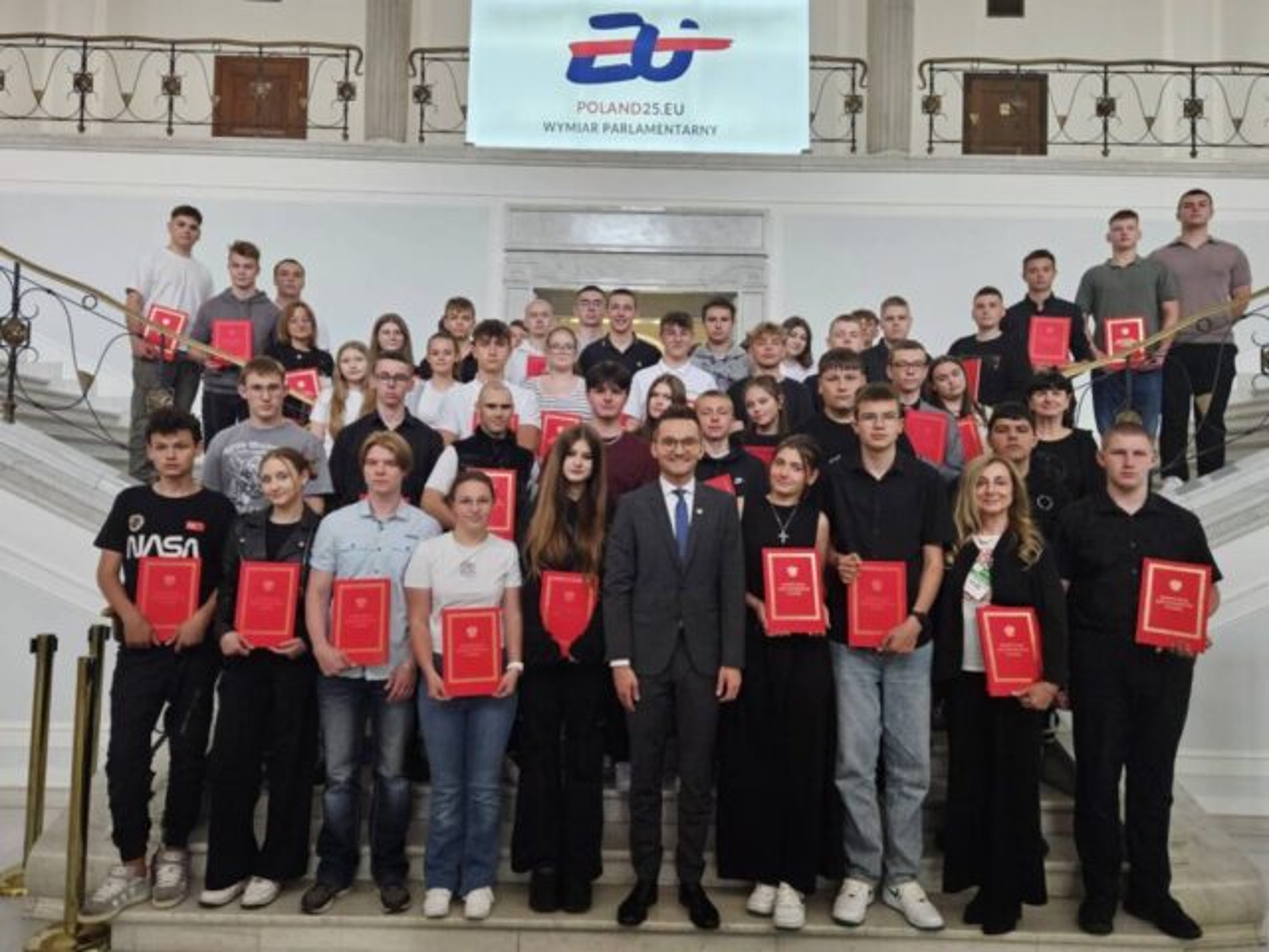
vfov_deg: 58.9
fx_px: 843
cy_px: 476
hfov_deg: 73.9
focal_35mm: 23
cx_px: 634
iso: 250
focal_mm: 5.4
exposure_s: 1/190
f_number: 1.8
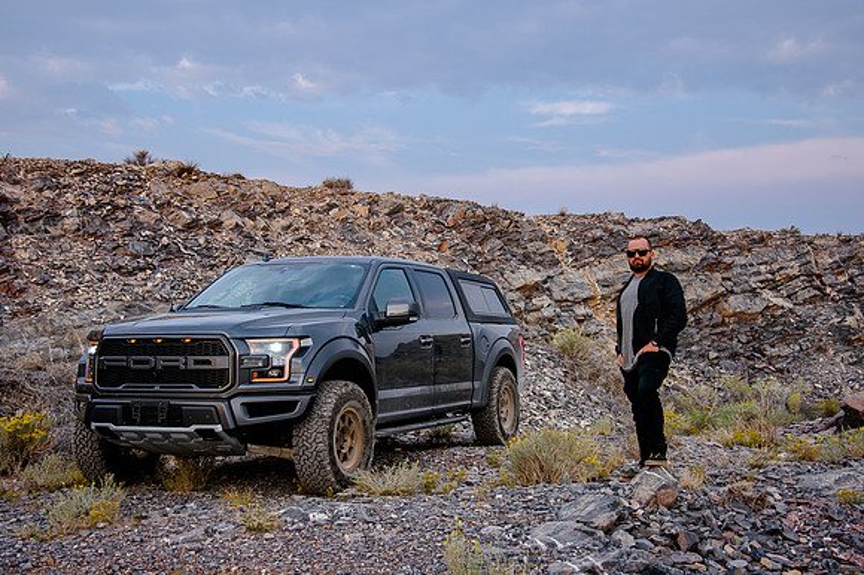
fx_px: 1119
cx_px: 429
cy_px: 287
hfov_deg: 42.2
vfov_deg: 28.8
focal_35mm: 47
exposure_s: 1/200
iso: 200
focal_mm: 44
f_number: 5.6
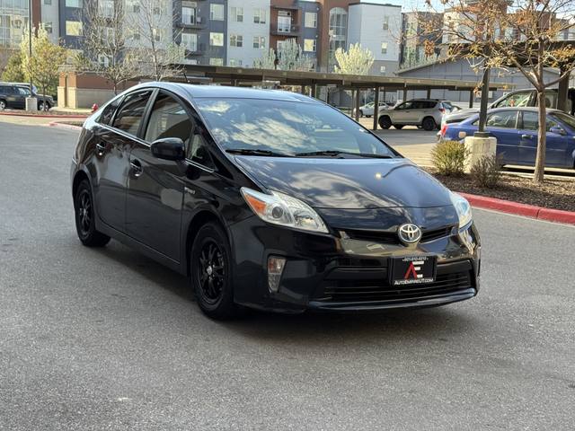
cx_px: 288
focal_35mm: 48
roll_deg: -3.5
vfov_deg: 30.3
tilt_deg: -6.1
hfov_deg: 39.7
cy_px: 216
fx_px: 797
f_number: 1.78
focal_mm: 6.76
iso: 64
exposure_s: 1/362
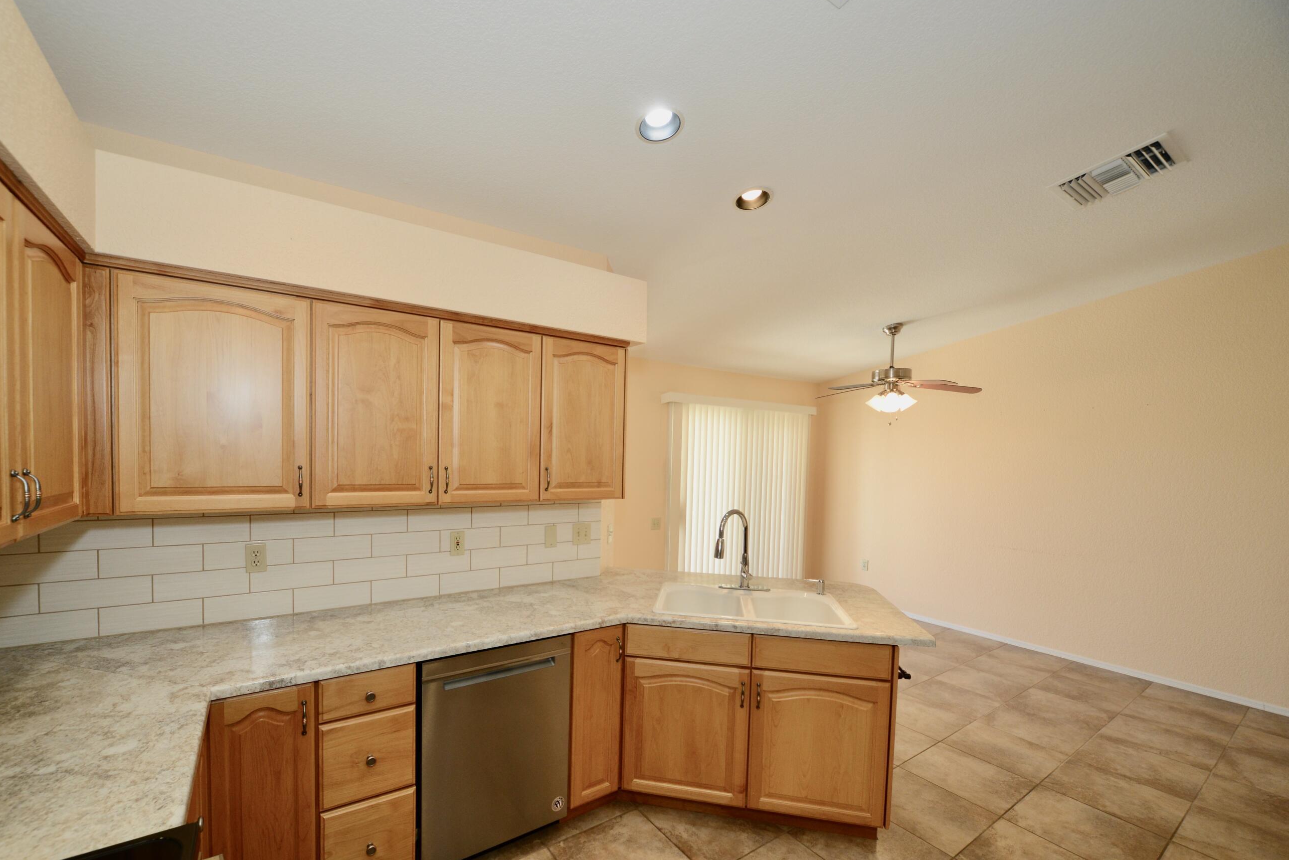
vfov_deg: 80.9
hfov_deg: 104.1
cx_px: 597
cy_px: 479
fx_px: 501
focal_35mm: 14
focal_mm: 12
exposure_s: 1/60
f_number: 7.1
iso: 800
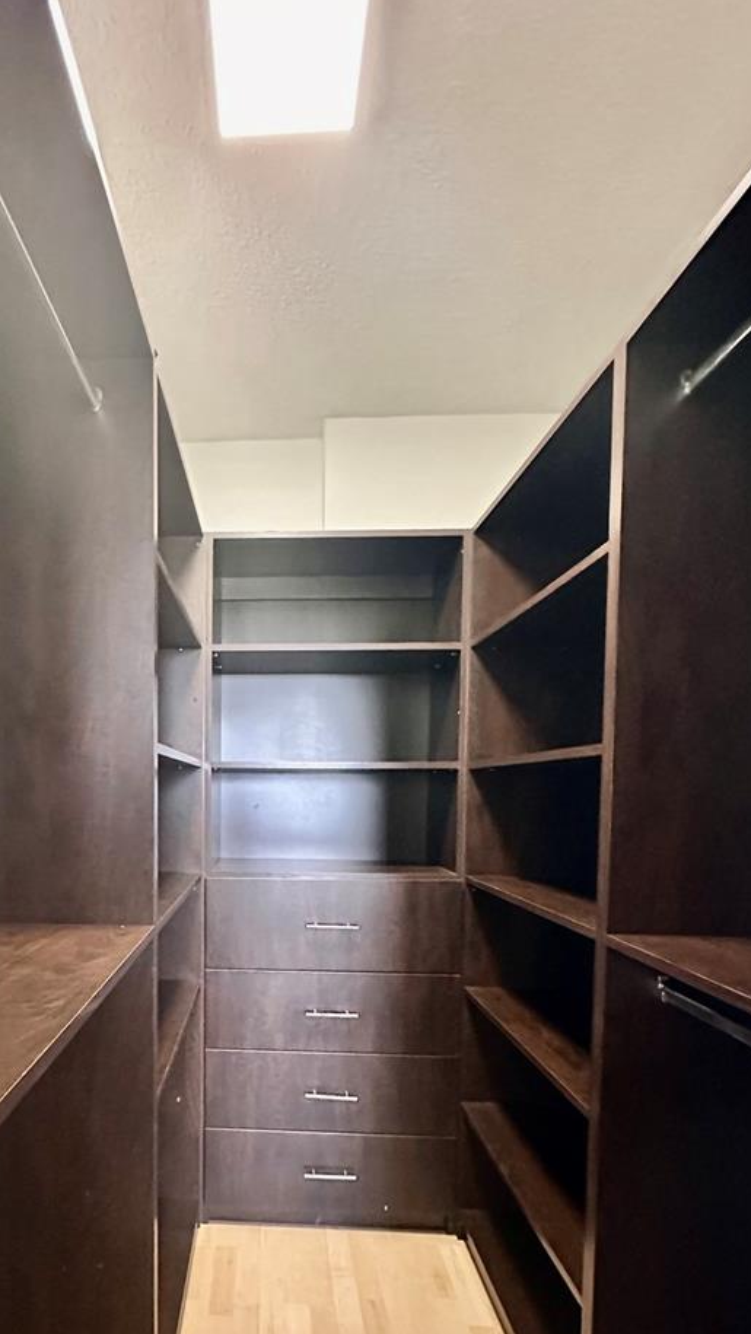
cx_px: 225
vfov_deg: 85.2
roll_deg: -1.0
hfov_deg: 54.2
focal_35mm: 20
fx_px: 708
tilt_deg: -2.1
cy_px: 822
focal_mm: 2.22
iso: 1000
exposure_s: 1/40
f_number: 2.2
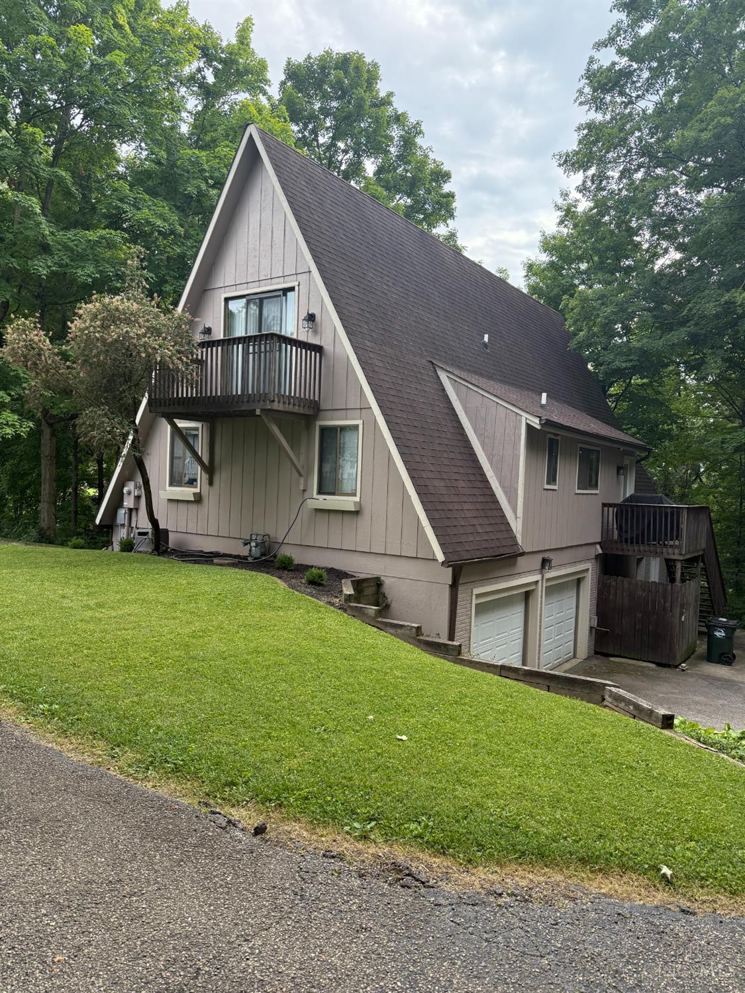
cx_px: 372
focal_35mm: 24
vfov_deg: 71.6
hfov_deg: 56.8
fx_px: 688
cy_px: 496
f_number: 1.78
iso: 100
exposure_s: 1/528
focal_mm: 6.76
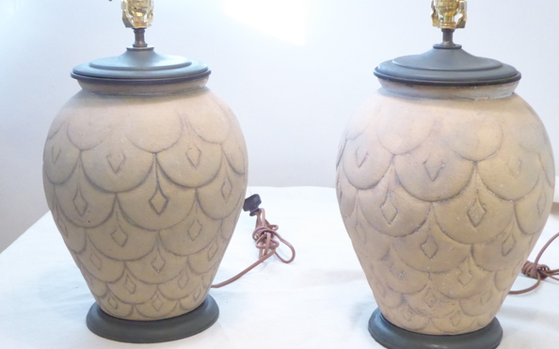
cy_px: 163
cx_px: 281
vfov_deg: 21.3
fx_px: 929
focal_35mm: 61
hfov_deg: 33.5
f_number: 4.1
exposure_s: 1/100
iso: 1600
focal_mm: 9.6
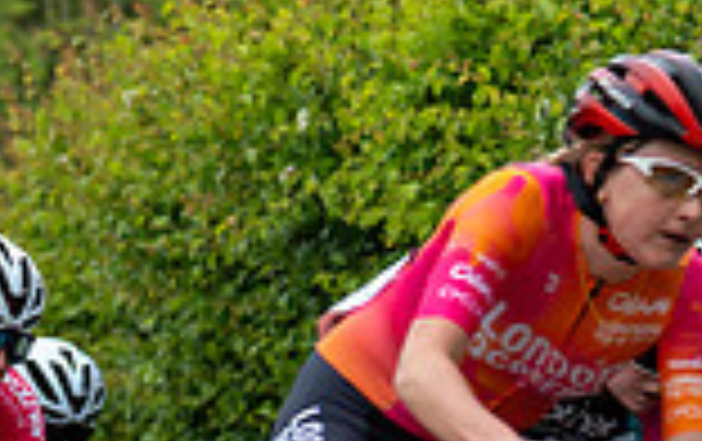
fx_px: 7223
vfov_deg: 3.5
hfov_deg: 5.5
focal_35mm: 377
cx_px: -470
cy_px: 380
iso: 125
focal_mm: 70
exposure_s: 1/800
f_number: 2.8
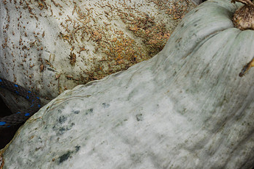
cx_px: 106
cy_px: 34
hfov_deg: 28.8
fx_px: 494
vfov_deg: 19.3
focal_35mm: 70
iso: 100
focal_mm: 20
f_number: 7.1
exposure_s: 1/125
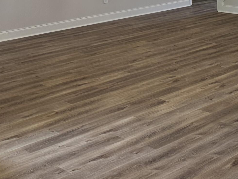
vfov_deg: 19.4
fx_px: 502
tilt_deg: -7.3
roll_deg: +1.1
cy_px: -13
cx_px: 313
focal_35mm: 73
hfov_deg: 23.5
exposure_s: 1/120
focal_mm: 6.86
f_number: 1.78
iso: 125
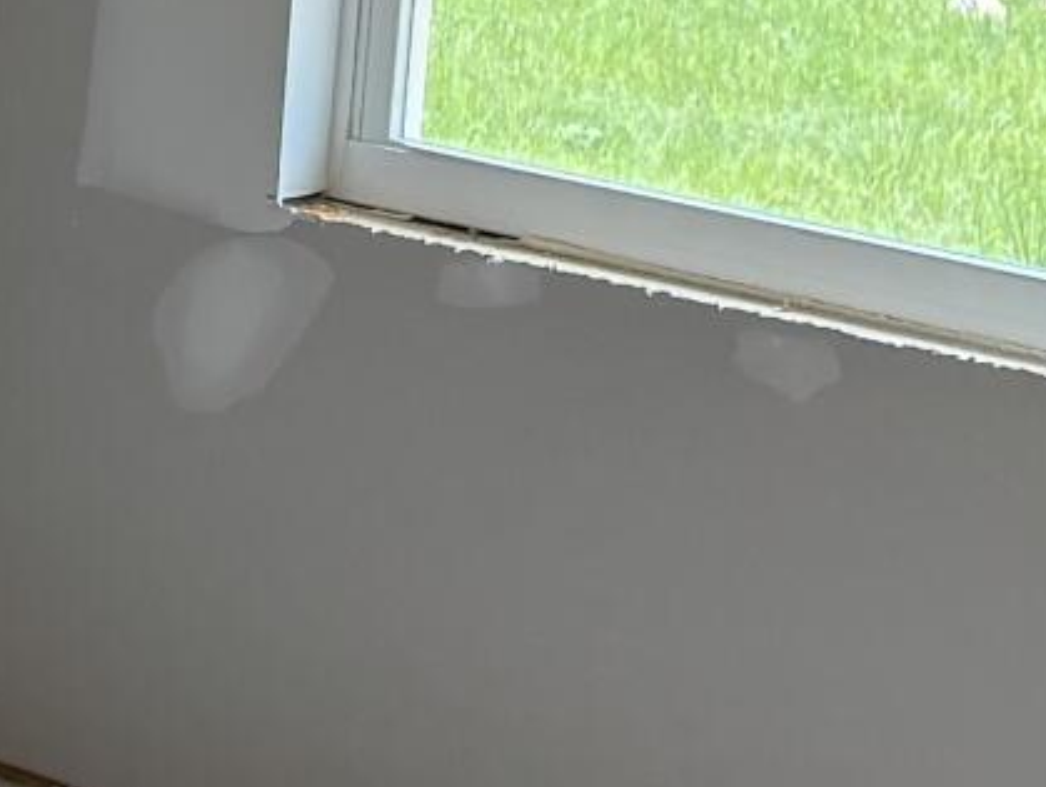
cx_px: -504
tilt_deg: -5.4
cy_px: -320
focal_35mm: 186
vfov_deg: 7.9
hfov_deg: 10.3
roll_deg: -4.1
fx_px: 5625
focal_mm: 5.96
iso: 50
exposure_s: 1/171
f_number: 1.6
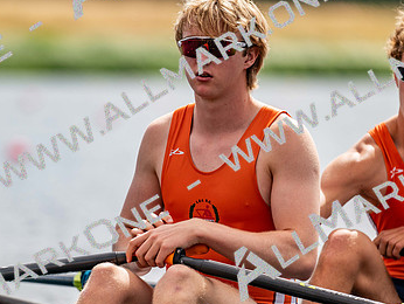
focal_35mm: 644
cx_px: 134
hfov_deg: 3.1
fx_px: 7521
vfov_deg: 2.3
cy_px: 191
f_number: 4.5
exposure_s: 1/2500
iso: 200
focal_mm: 400
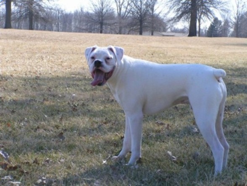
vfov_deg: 13.0
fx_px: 813
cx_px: 124
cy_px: 93
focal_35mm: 114
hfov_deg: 17.3
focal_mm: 17.4
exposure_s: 1/400
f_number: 5.6
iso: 50
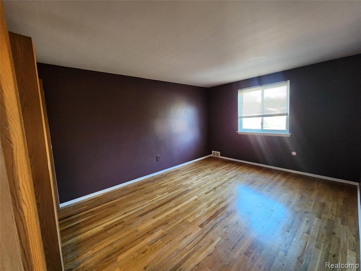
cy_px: 136
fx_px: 136
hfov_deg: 106.2
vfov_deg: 89.9
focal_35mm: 13
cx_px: 180
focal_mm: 2.2
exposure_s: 1/30
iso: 640
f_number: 2.2
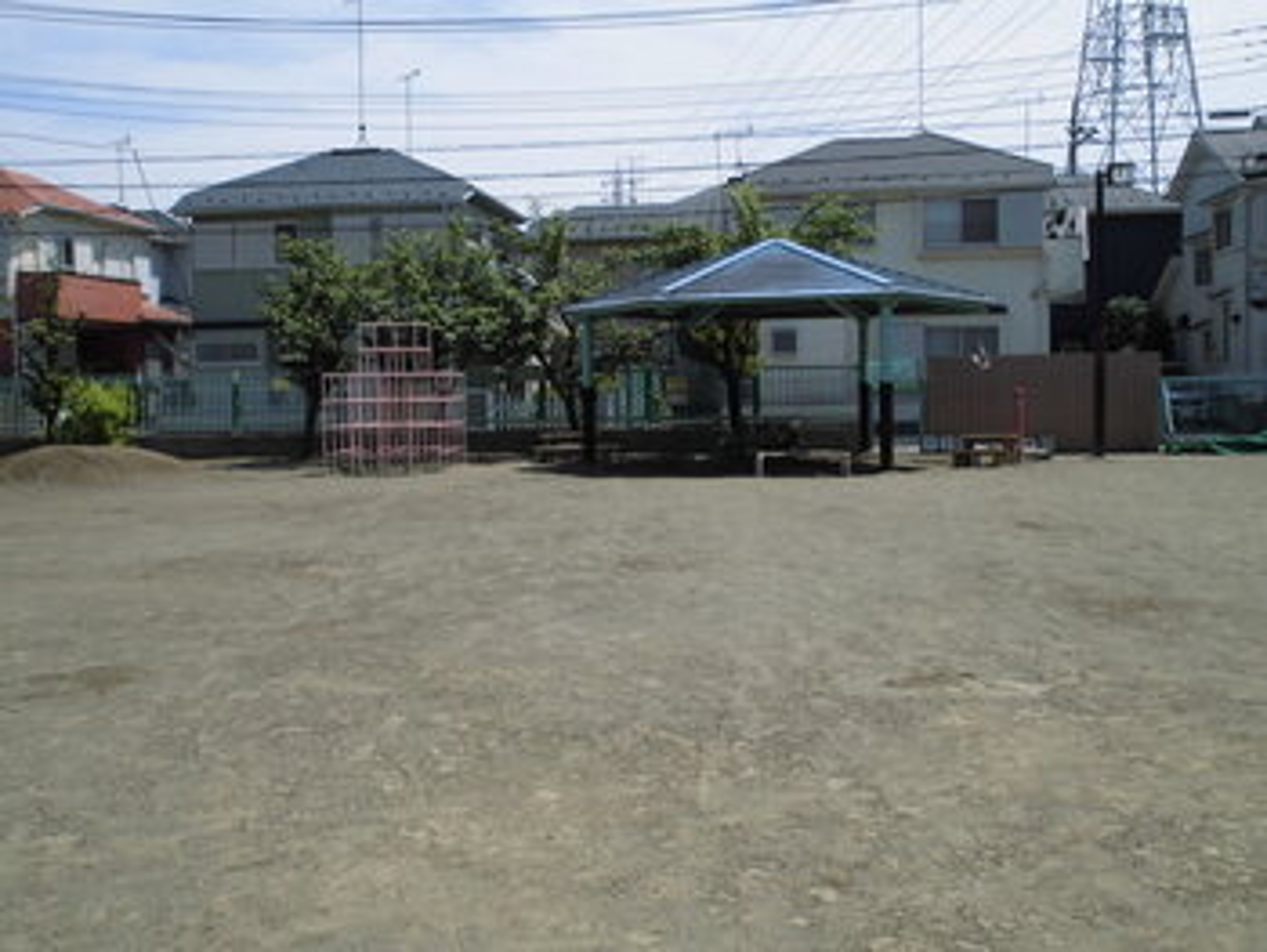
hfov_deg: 48.9
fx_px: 1392
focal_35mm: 38
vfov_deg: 37.8
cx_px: 634
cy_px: 476
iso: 100
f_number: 4.2
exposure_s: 1/640
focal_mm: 6.9
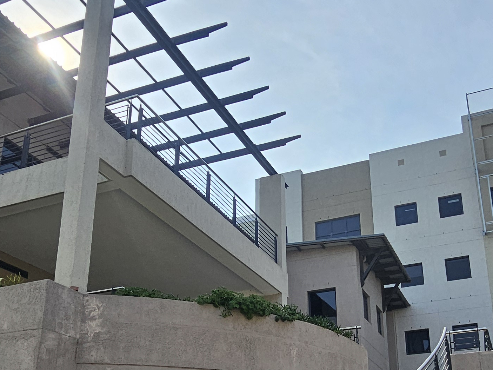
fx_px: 527
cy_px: 300
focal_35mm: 37
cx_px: 299
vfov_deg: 37.2
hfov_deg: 49.8
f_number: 2.2
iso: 50
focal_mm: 2.2
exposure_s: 1/1809
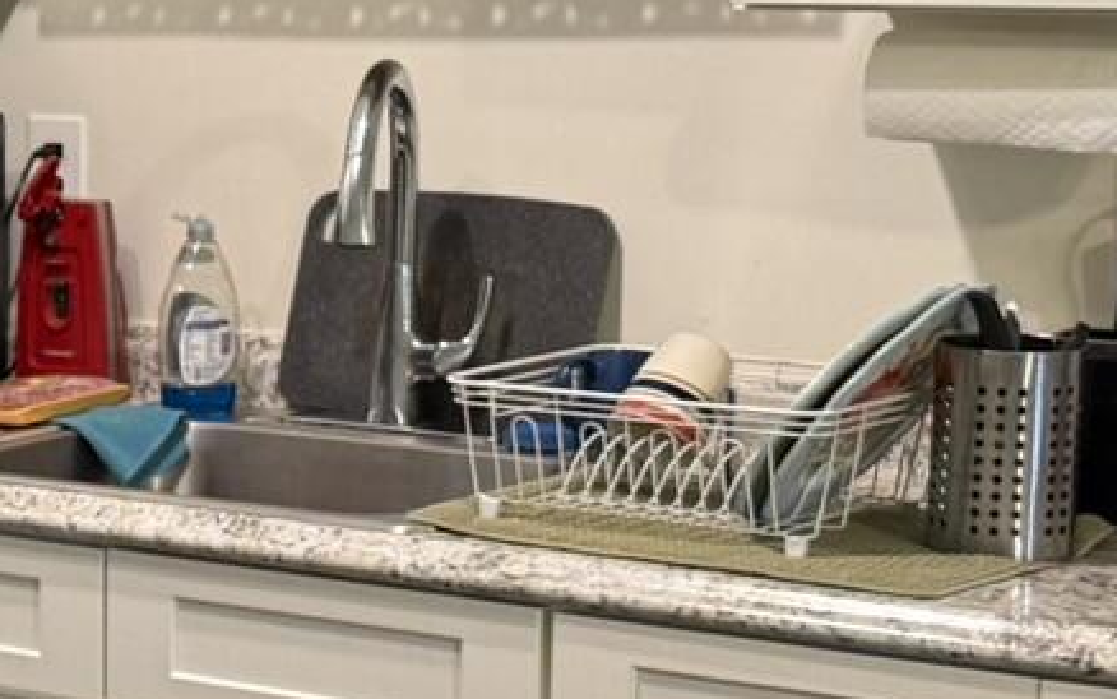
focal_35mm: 119
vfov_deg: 11.0
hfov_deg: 16.4
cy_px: 423
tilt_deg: -9.3
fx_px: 3624
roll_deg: +0.4
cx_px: -413
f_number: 1.78
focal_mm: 6.76
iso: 200
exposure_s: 1/60
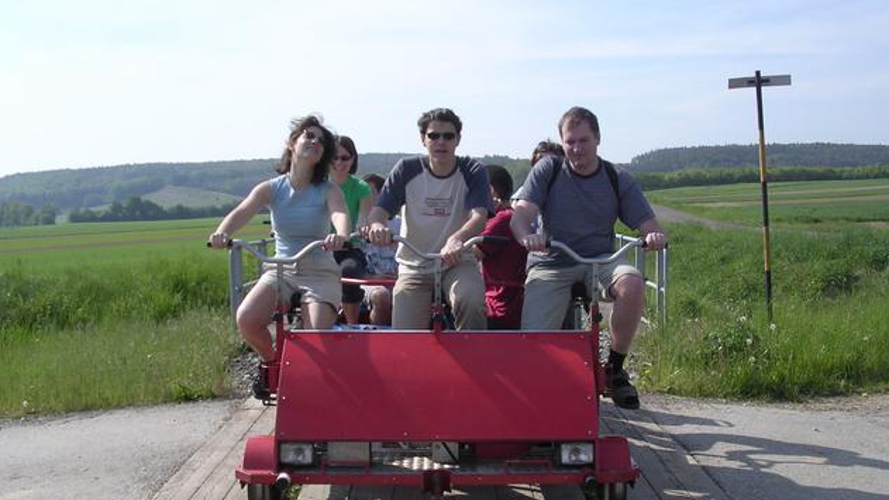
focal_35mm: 42
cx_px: 449
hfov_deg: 48.4
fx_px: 990
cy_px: 285
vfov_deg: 28.3
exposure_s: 1/270
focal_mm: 5.8
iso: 100
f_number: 5.6
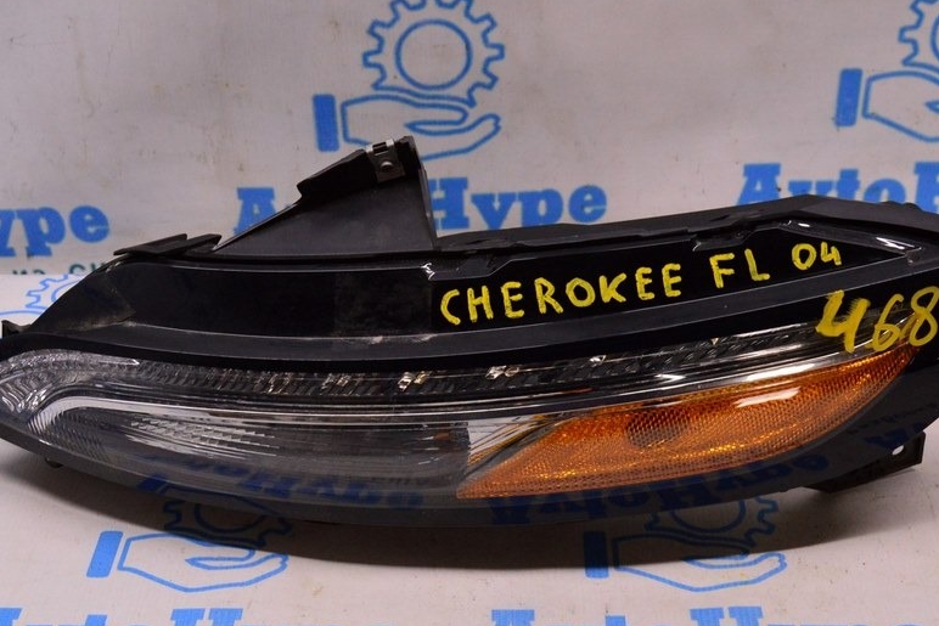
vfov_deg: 25.2
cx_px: 467
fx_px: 1400
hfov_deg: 37.1
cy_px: 323
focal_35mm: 54
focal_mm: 27
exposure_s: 1/125
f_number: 8
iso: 1600
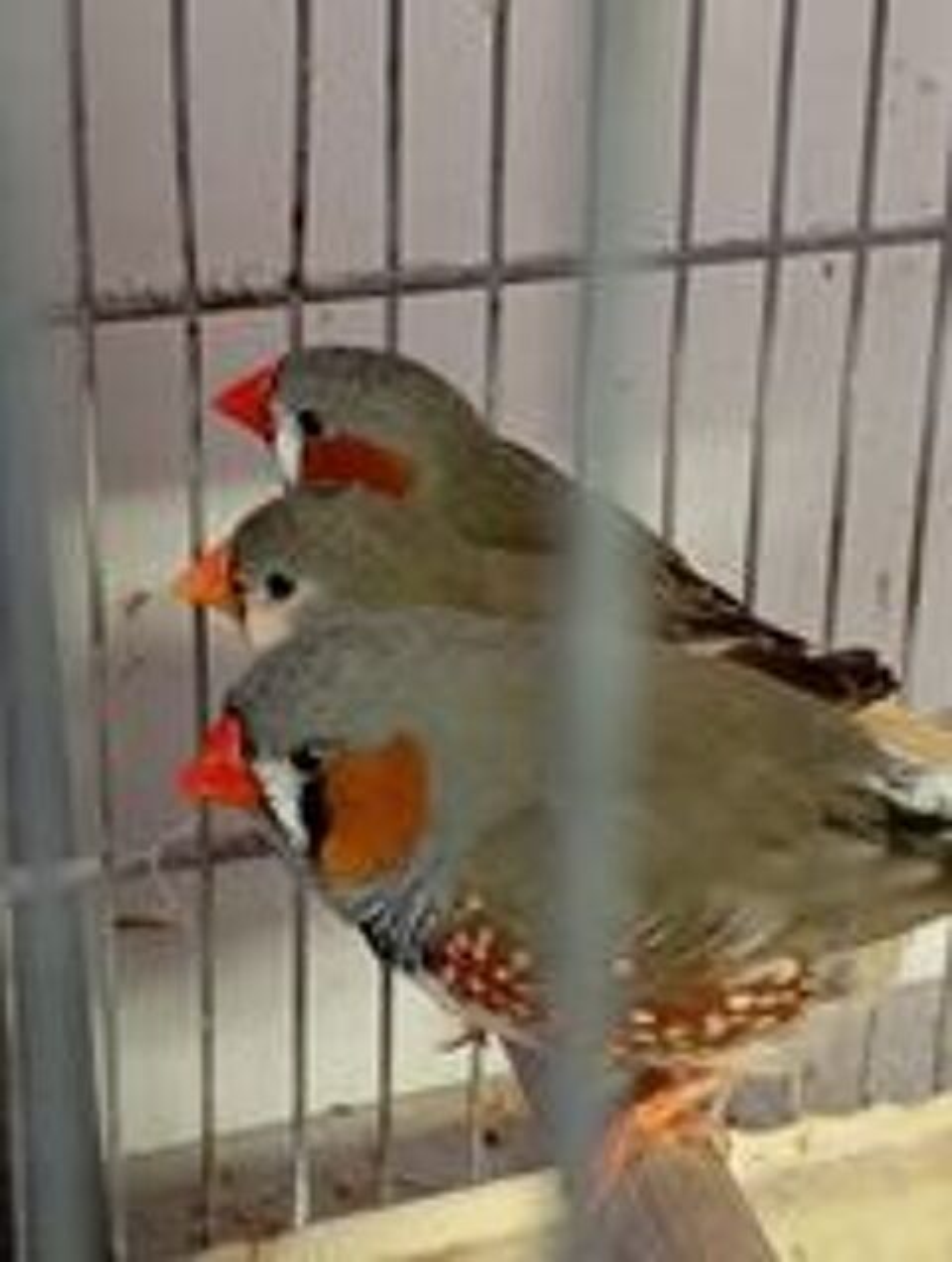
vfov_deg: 27.0
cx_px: 476
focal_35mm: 72
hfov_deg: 20.5
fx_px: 2630
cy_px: 631
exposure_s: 1/16.7
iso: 3275
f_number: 1.8
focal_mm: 4.27
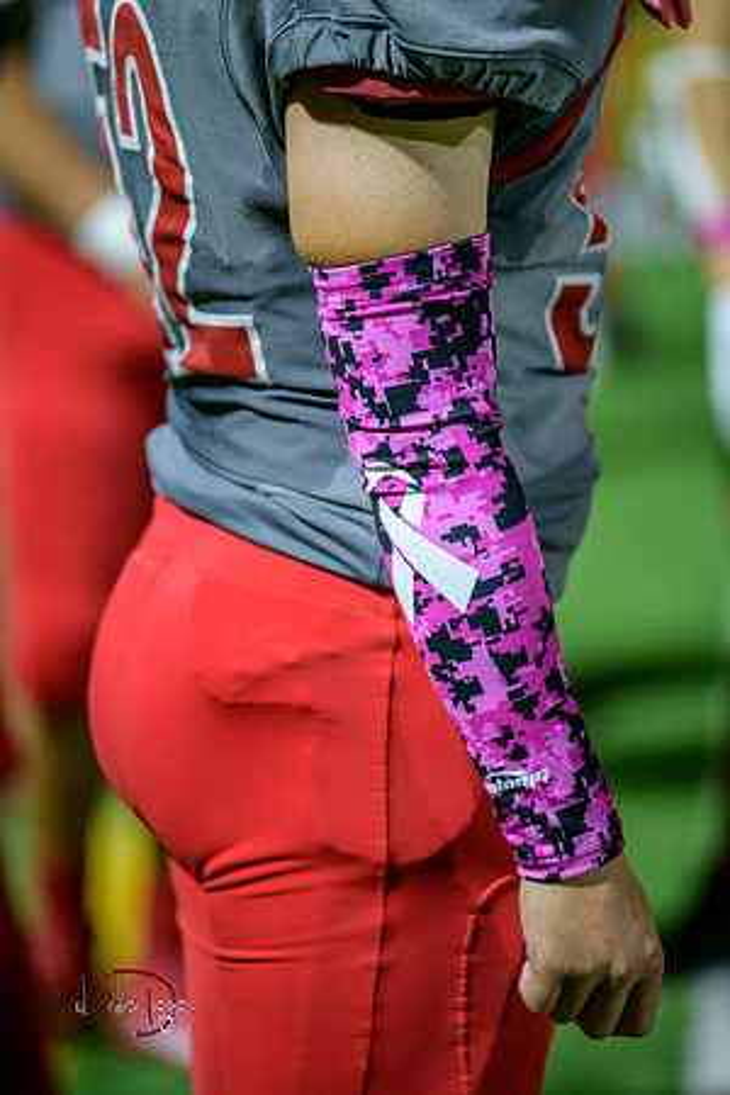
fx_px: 6083
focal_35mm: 200
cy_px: 548
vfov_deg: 10.3
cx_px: 365
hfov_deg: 6.9
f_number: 2.8
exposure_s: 1/250
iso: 1600
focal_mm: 200
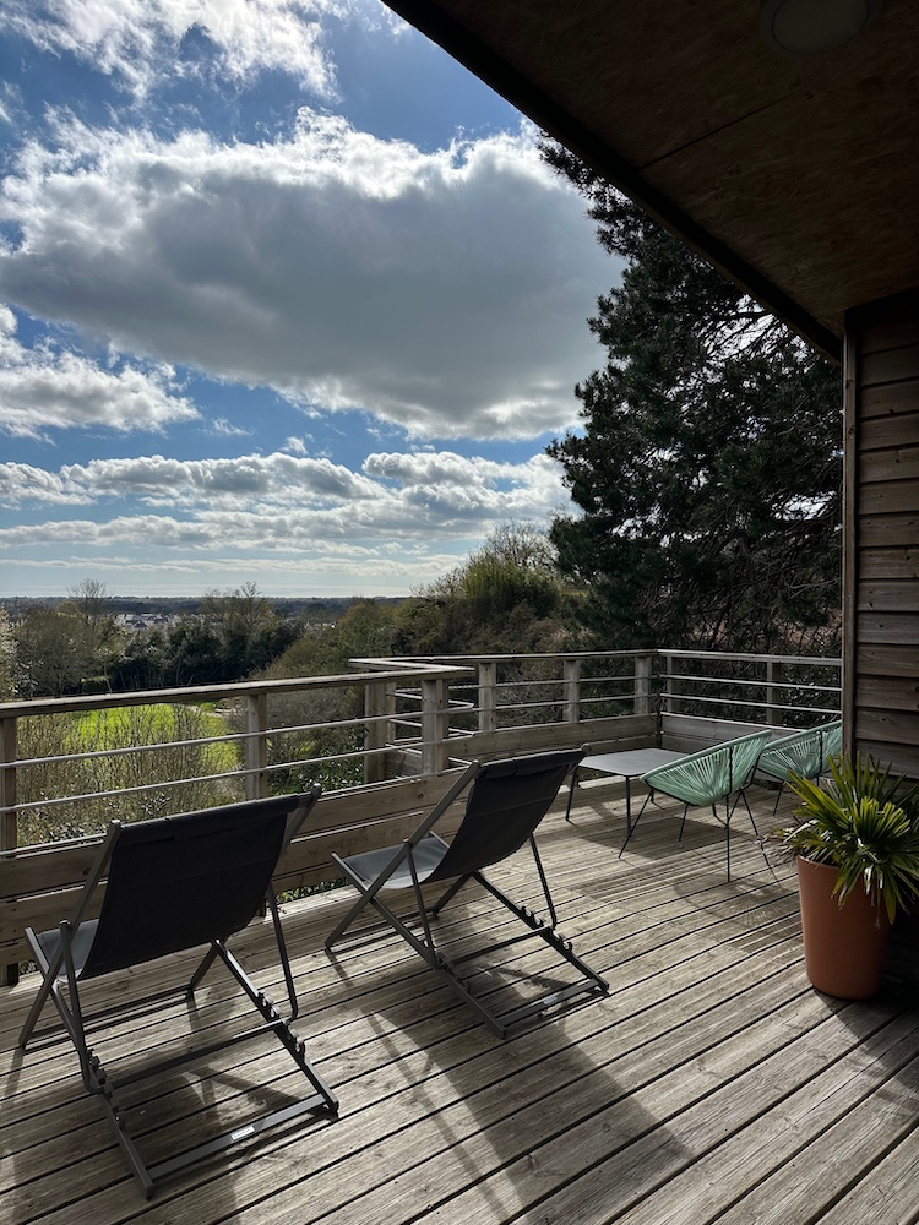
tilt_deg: -1.1
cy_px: 612
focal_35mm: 24
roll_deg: -0.3
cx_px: 460
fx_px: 850
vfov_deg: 71.6
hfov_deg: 56.8
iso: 80
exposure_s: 1/9709
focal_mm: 6.86
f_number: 1.78
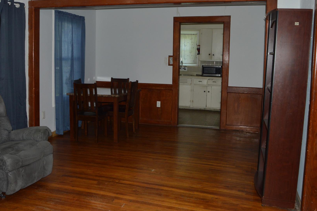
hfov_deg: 55.7
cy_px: 82
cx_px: 139
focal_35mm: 34
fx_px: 299
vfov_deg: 38.6
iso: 500
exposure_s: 1/60
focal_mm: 18
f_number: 8
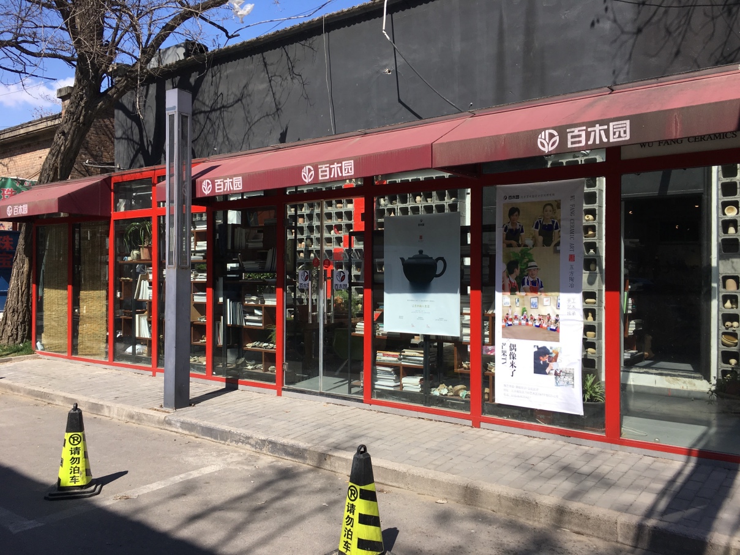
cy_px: 278
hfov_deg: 61.7
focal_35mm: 29
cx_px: 370
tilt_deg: -0.2
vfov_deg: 48.2
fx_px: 620
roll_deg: -0.2
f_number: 2.2
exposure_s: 1/1166
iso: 25
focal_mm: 4.15
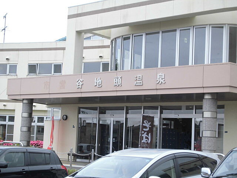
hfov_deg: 26.7
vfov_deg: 20.2
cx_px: 118
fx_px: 500
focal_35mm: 73
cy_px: 89
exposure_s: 1/80
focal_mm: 13
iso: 100
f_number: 4.4
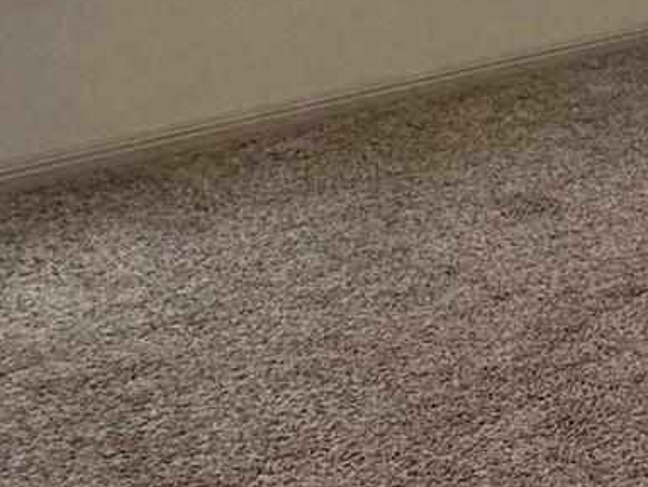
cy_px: -338
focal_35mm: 75
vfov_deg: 16.9
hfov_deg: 22.0
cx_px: 948
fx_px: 1405
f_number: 2.2
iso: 200
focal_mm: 2.22
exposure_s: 1/120
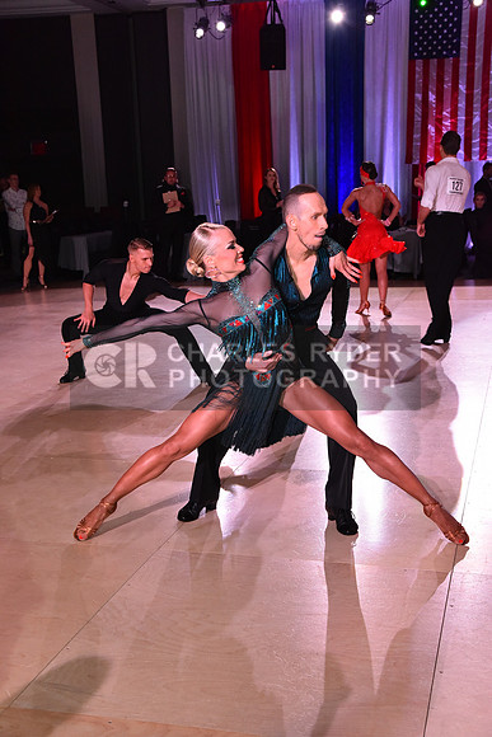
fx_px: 983
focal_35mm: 48
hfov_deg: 28.1
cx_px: 246
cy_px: 368
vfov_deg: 41.1
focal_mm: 48
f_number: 7.1
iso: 2500
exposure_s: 1/320
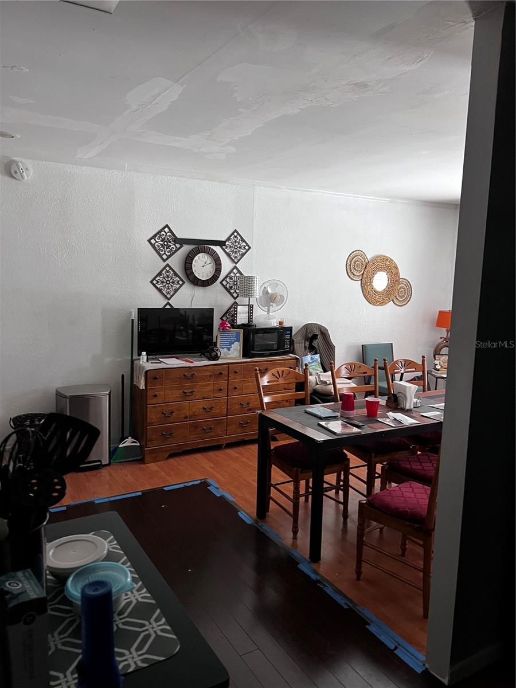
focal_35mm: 26
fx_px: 517
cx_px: 258
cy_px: 344
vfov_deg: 67.3
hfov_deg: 53.1
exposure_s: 1/60
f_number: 1.5
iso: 250
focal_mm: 5.7
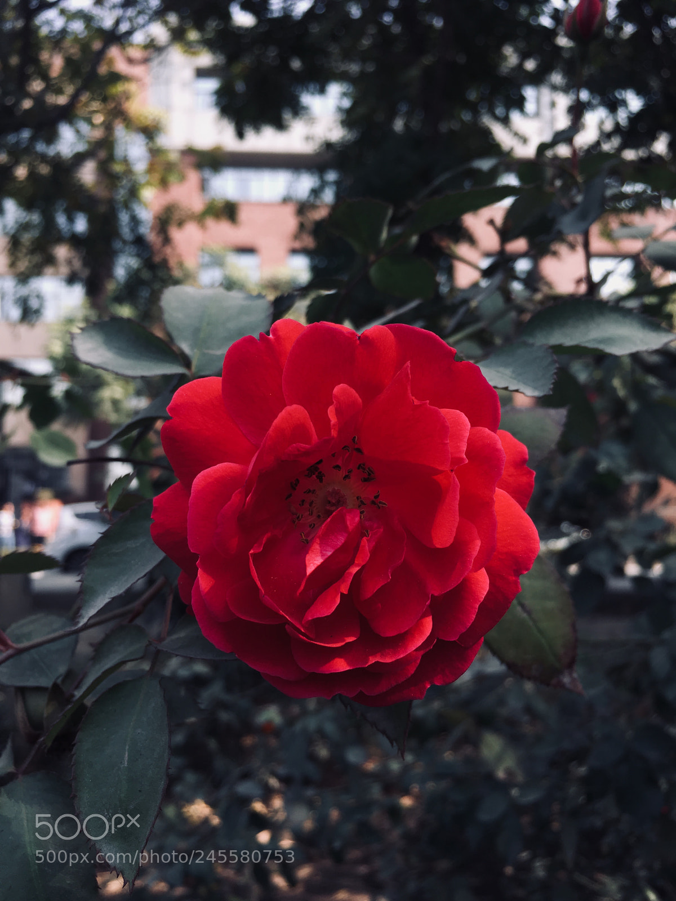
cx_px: 338
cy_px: 450
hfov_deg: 48.2
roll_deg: -0.5
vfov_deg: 61.7
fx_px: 755
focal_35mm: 29
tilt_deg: +6.5
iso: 25
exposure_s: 1/254
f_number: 2.2
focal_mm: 4.15
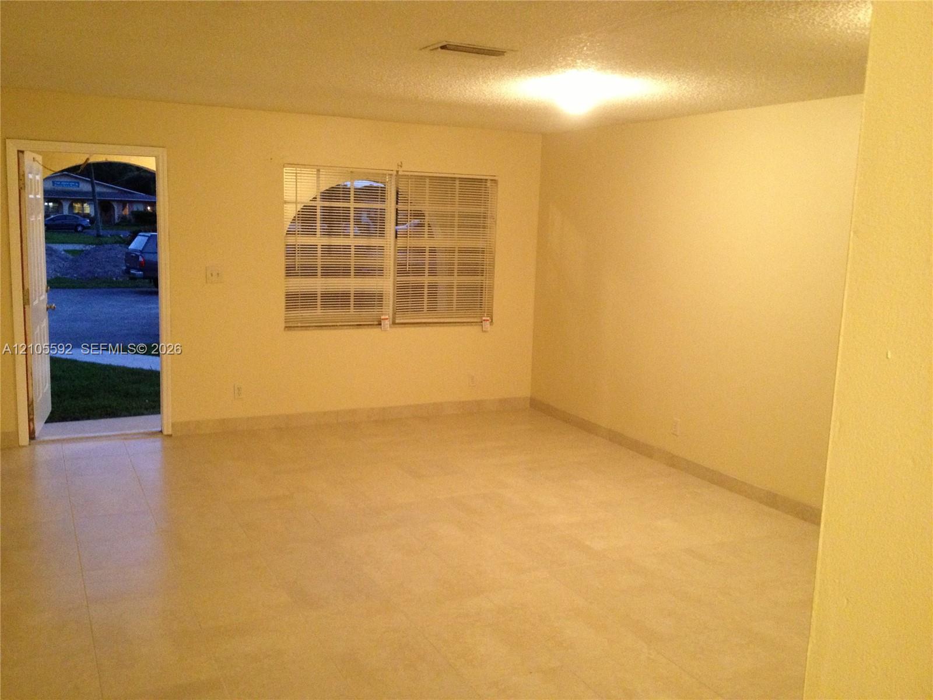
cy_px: 350
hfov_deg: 52.6
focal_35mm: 35
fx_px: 943
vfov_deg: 40.7
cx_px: 466
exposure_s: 1/20
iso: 400
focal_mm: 4.28
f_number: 2.4
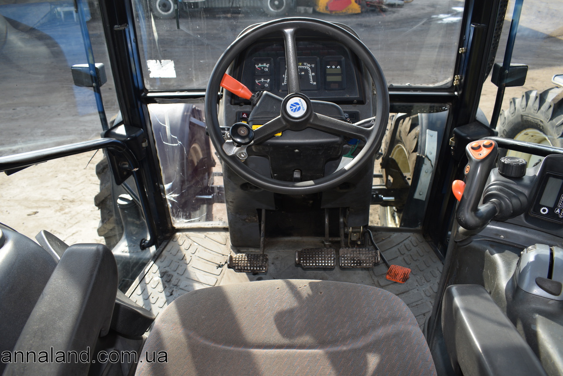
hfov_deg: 67.4
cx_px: 282
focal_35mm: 27
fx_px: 422
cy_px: 188
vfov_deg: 48.0
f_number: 6.3
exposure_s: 1/160
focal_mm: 18
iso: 200
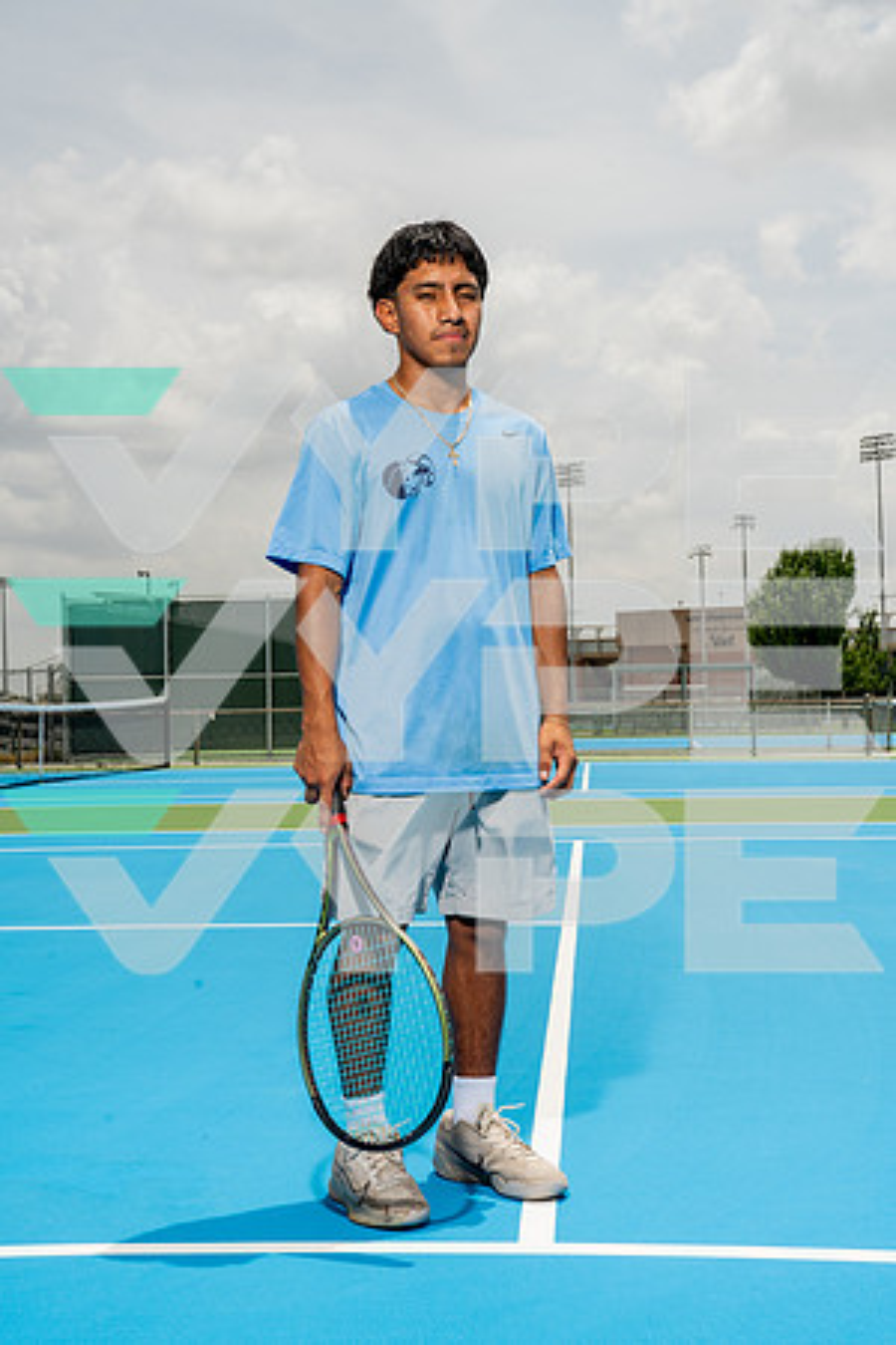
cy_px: 672
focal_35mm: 50
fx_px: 1867
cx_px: 448
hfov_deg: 27.0
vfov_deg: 39.6
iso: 100
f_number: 11
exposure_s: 1/200
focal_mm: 50
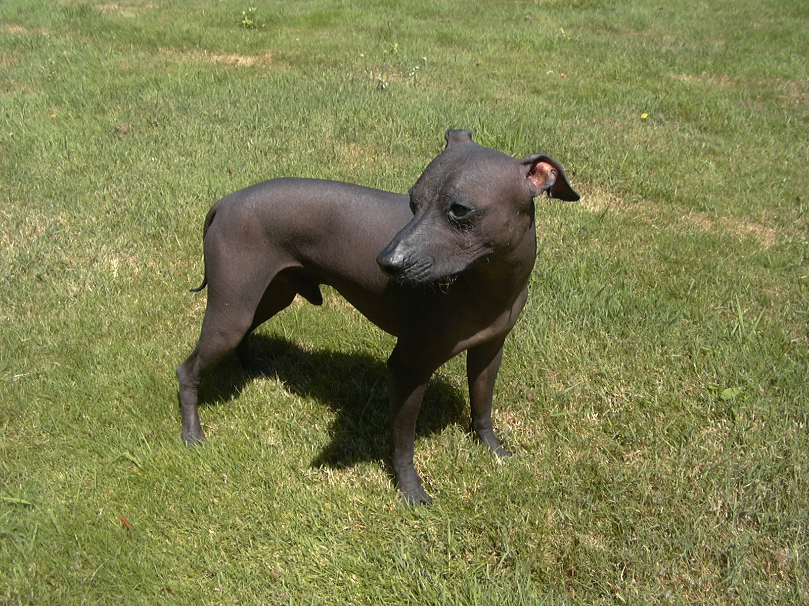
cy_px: 303
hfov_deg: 52.6
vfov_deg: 40.7
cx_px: 404
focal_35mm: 35
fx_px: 818
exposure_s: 1/118
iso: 100
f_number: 8
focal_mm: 5.4
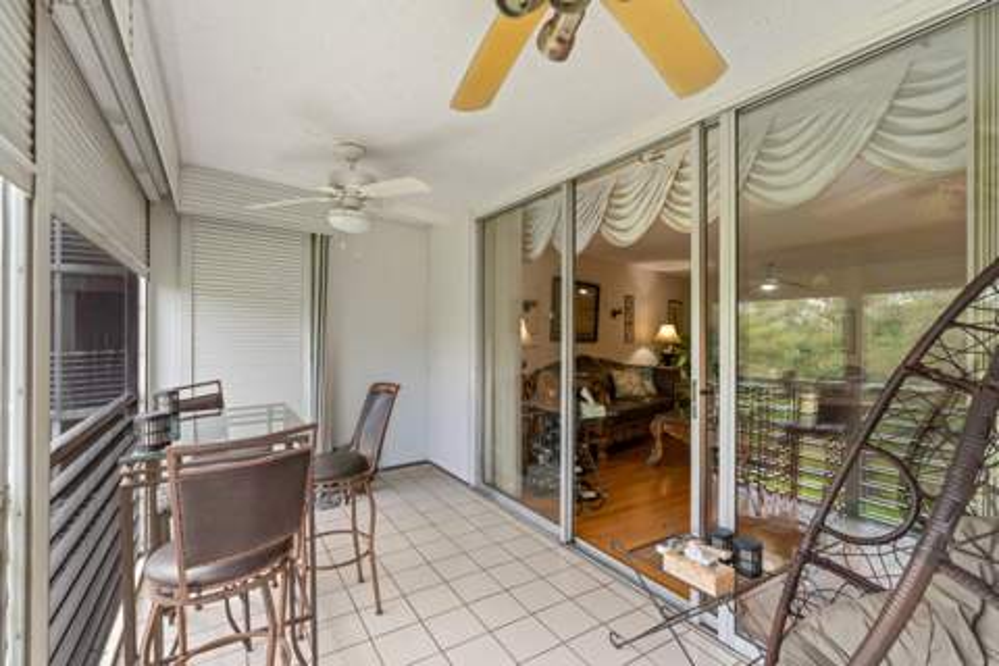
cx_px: 500
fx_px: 444
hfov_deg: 96.7
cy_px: 333
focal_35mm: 16
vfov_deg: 73.7
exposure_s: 1/15
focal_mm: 16
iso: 200
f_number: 4.5
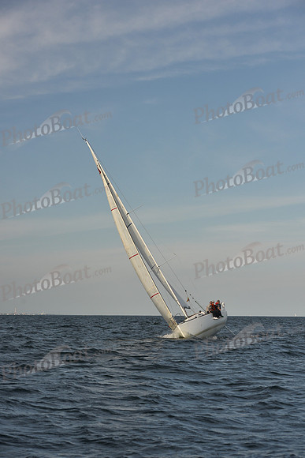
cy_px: 229
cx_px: 152
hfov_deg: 17.1
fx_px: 1016
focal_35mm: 80
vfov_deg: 25.4
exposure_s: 1/640
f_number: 6.3
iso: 250
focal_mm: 80
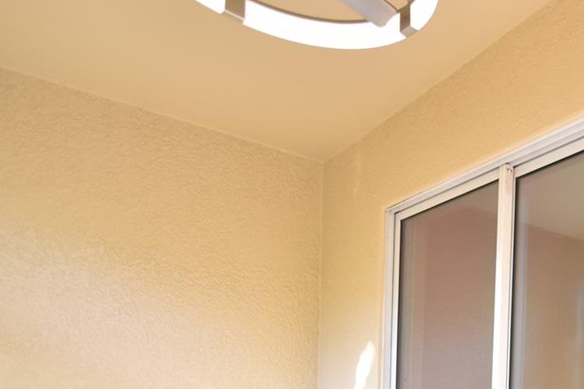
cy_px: 415
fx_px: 551
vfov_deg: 34.2
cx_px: 580
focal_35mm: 34
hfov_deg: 46.9
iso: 640
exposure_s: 1/60
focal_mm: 10
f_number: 4
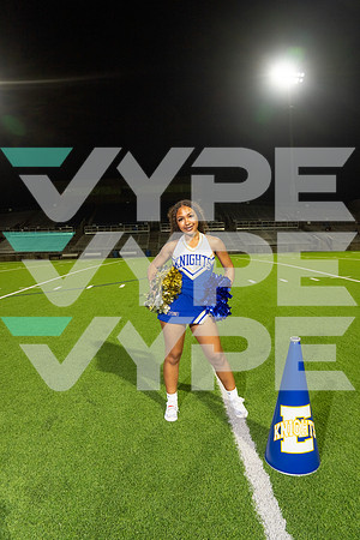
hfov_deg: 53.1
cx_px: 180
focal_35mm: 24
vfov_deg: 73.7
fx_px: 360
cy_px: 270
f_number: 4.5
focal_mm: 24
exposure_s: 1/200
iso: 1000
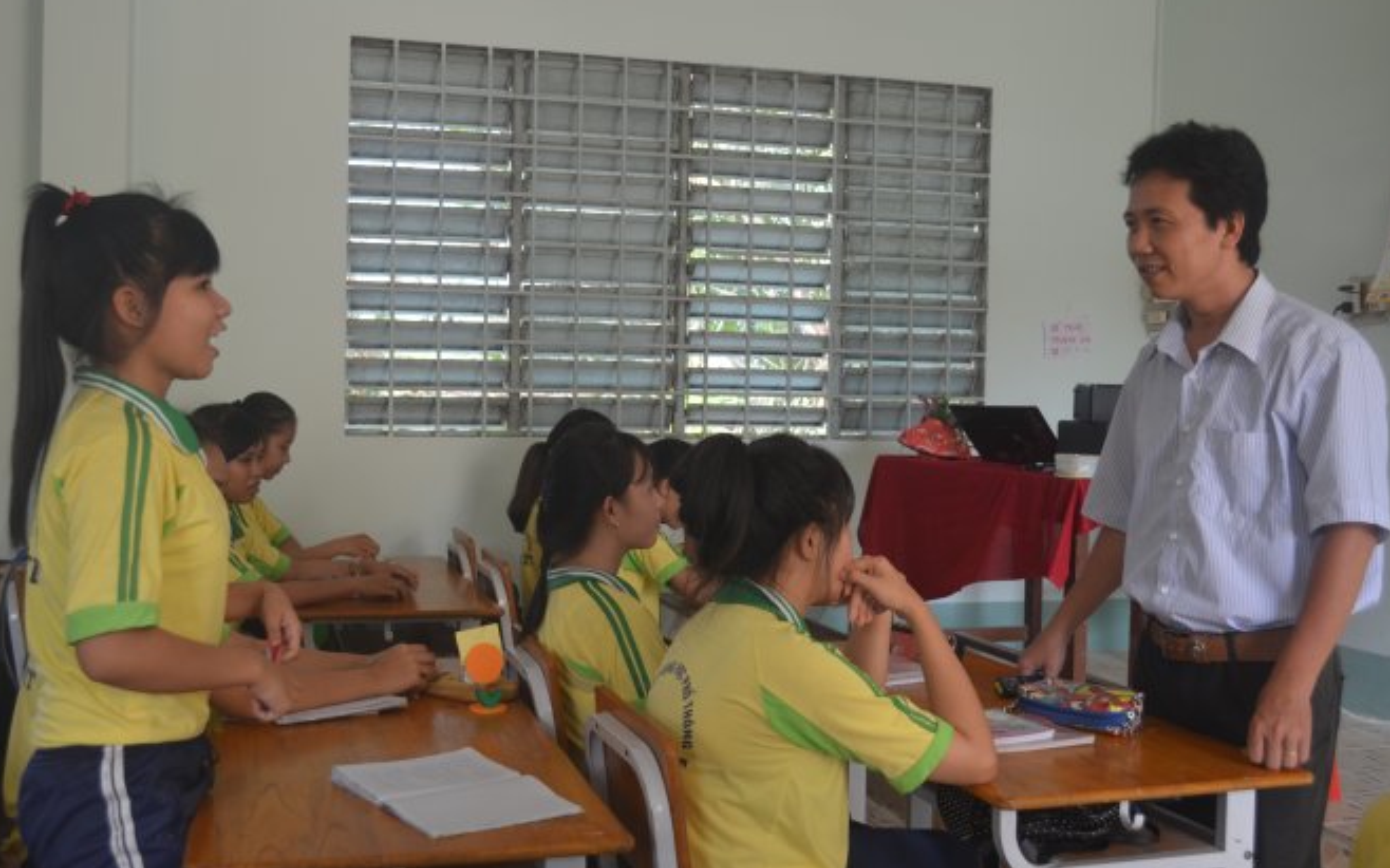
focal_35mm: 37
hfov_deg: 52.8
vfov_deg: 34.4
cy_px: 437
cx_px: 696
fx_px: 1401
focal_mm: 24
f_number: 4.5
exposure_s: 1/80
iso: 400
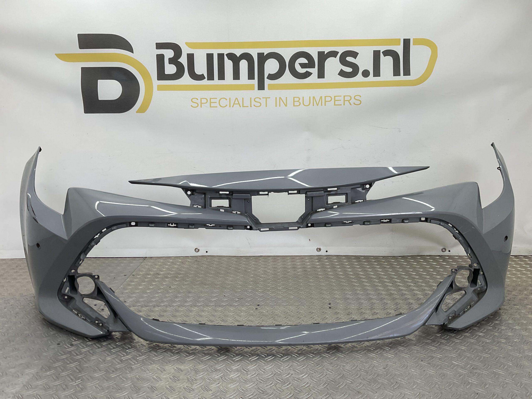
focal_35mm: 29
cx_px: 266
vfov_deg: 48.2
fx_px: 446
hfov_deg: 61.7
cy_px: 200
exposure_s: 1/131
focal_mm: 3
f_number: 1.8
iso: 16
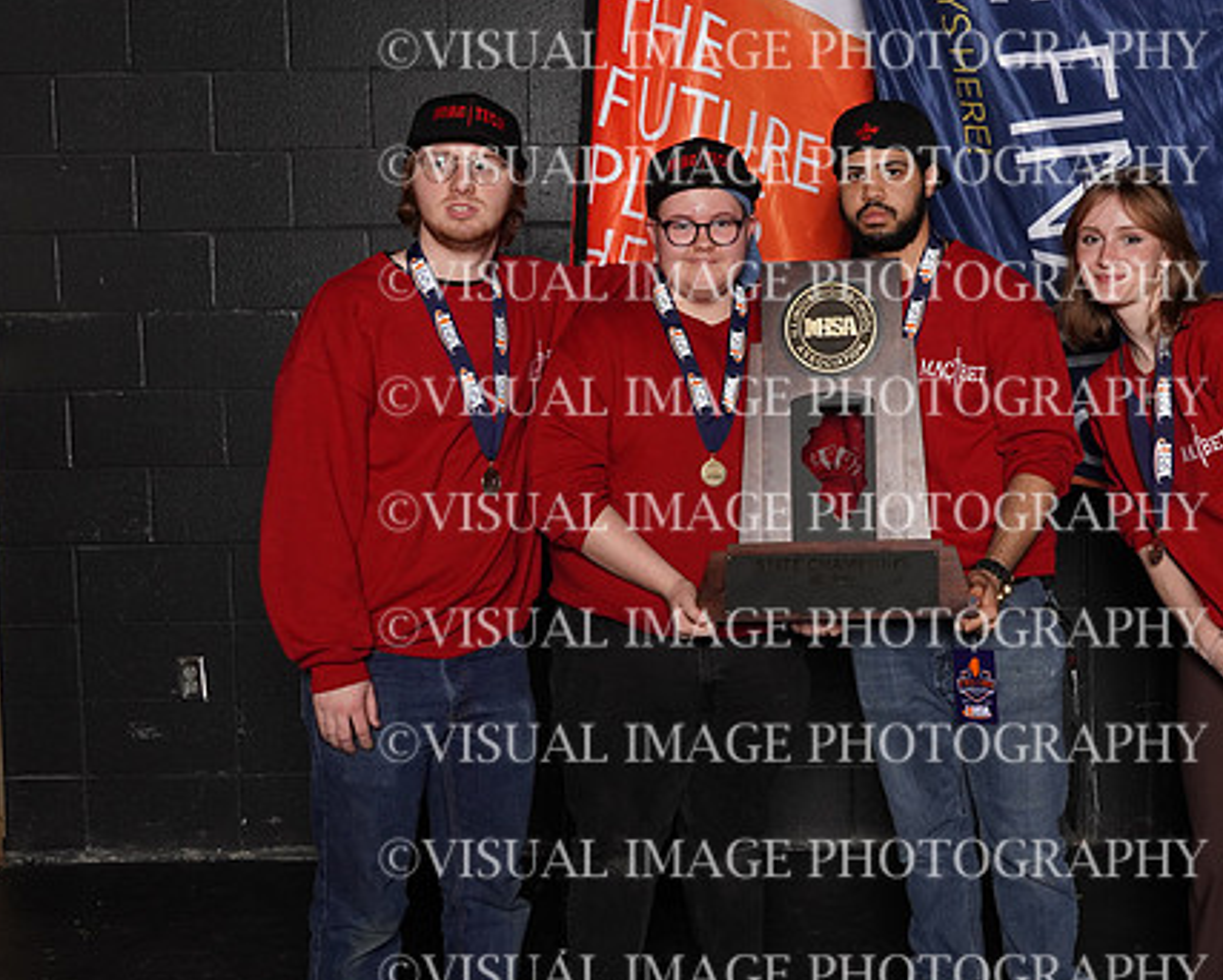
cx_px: 793
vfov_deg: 29.3
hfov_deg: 35.9
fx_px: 1870
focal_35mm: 52
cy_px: 454
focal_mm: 27
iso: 800
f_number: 8
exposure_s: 1/125
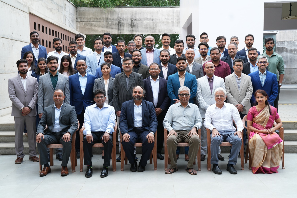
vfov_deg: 27.0
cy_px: 99
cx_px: 148
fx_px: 412
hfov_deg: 39.6
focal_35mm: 50
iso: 320
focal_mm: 50
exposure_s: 1/125
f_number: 4.5
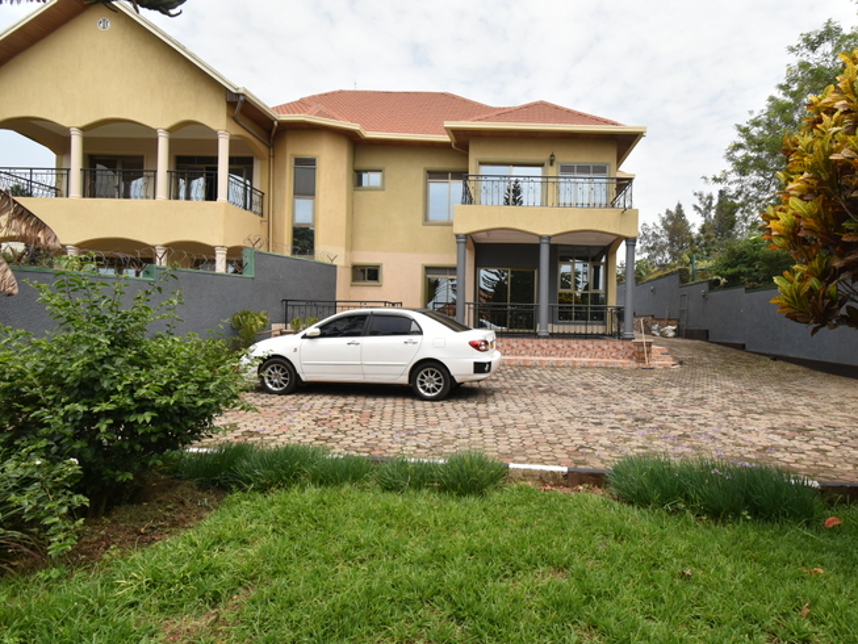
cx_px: 512
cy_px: 322
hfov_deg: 83.7
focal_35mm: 19
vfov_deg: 68.7
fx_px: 471
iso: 500
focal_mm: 10
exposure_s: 1/750
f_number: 8
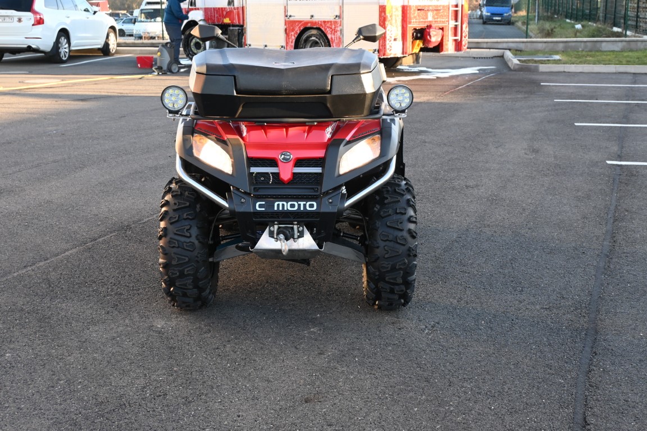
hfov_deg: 43.6
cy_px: 216
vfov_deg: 29.9
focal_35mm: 45
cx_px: 324
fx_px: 809
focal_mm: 30
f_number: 6.3
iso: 640
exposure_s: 1/160
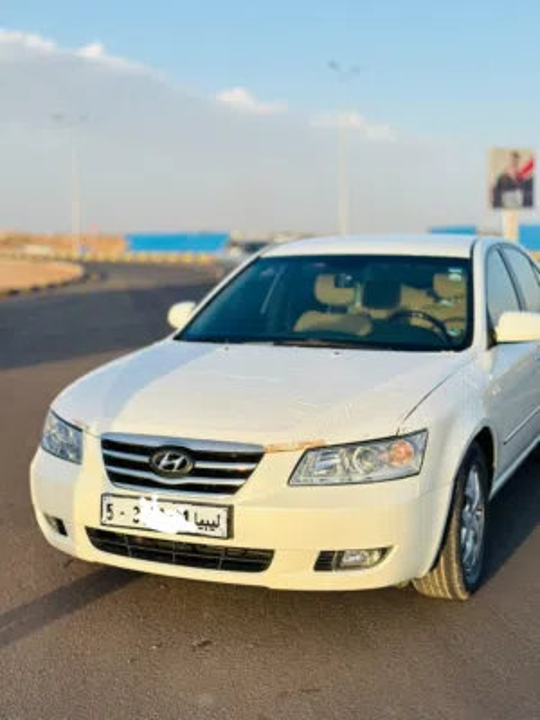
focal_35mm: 48
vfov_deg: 39.7
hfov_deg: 30.3
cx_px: 270
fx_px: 998
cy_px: 360
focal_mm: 6.86
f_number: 1.78
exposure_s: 1/3155
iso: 100
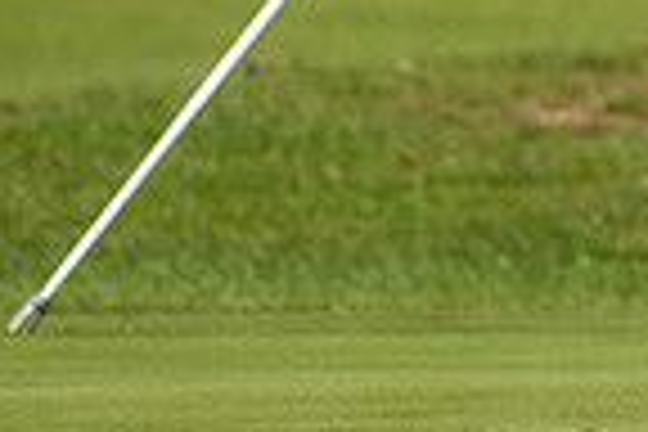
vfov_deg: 0.8
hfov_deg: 1.1
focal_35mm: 1813
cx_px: 1084
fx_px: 32631
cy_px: -405
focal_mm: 300
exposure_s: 1/2000
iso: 200
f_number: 4
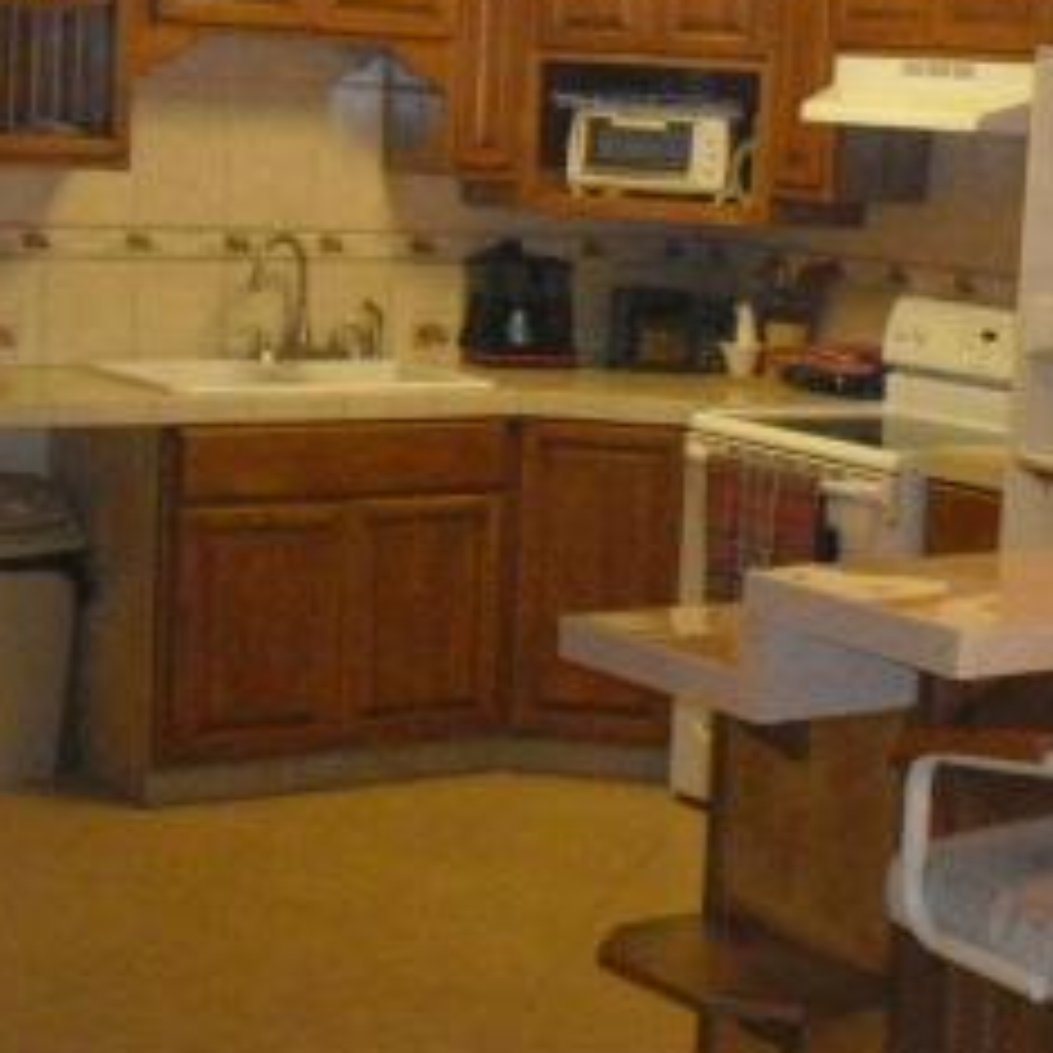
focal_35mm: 87
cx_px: 1026
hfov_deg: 19.4
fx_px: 2994
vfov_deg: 19.9
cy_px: 436
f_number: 3.1
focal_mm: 6.3
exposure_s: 1/60
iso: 800
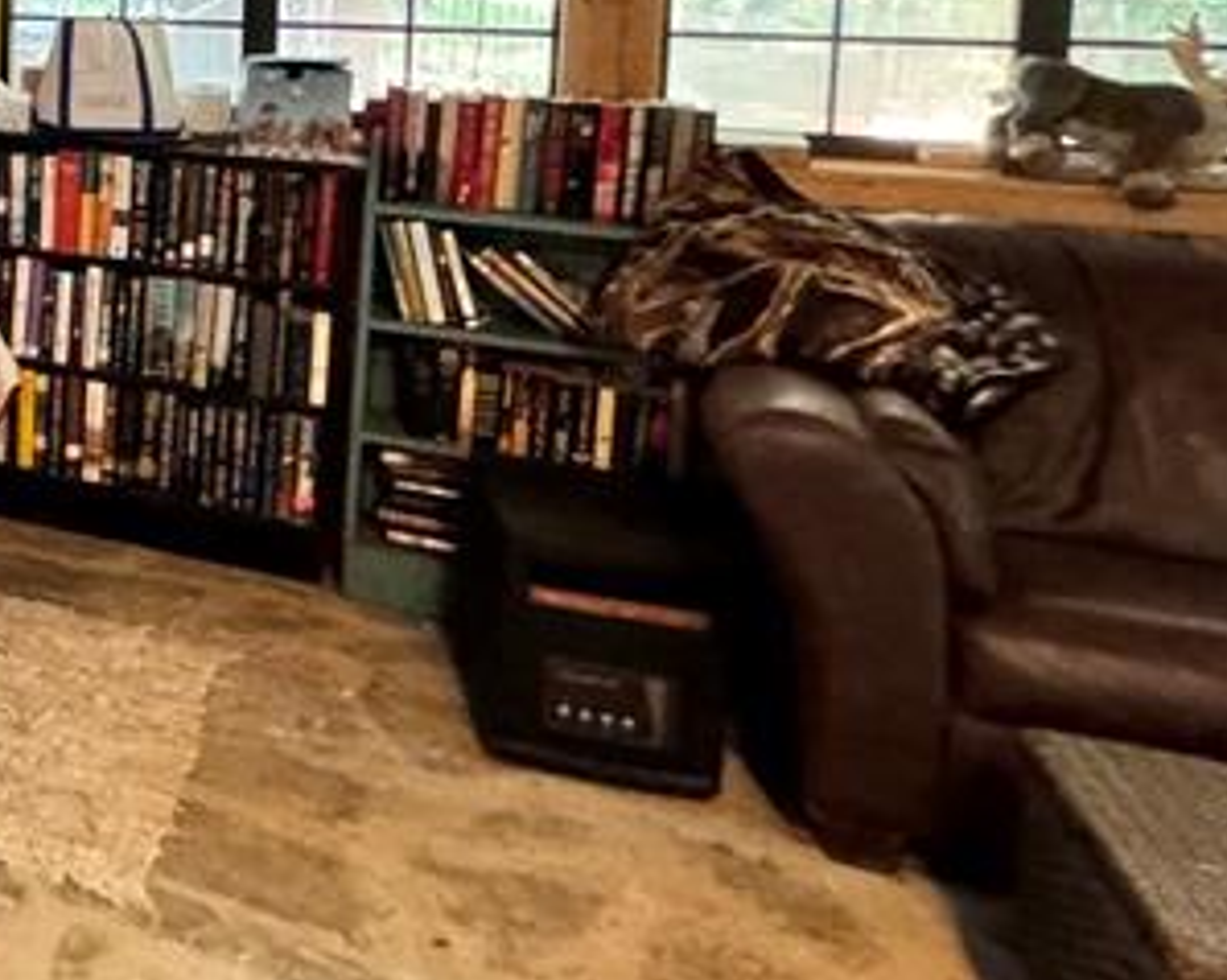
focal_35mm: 47
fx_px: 1706
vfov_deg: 30.2
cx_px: -651
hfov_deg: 26.9
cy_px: 37
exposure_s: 1/60
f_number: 2.2
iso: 640
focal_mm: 2.22
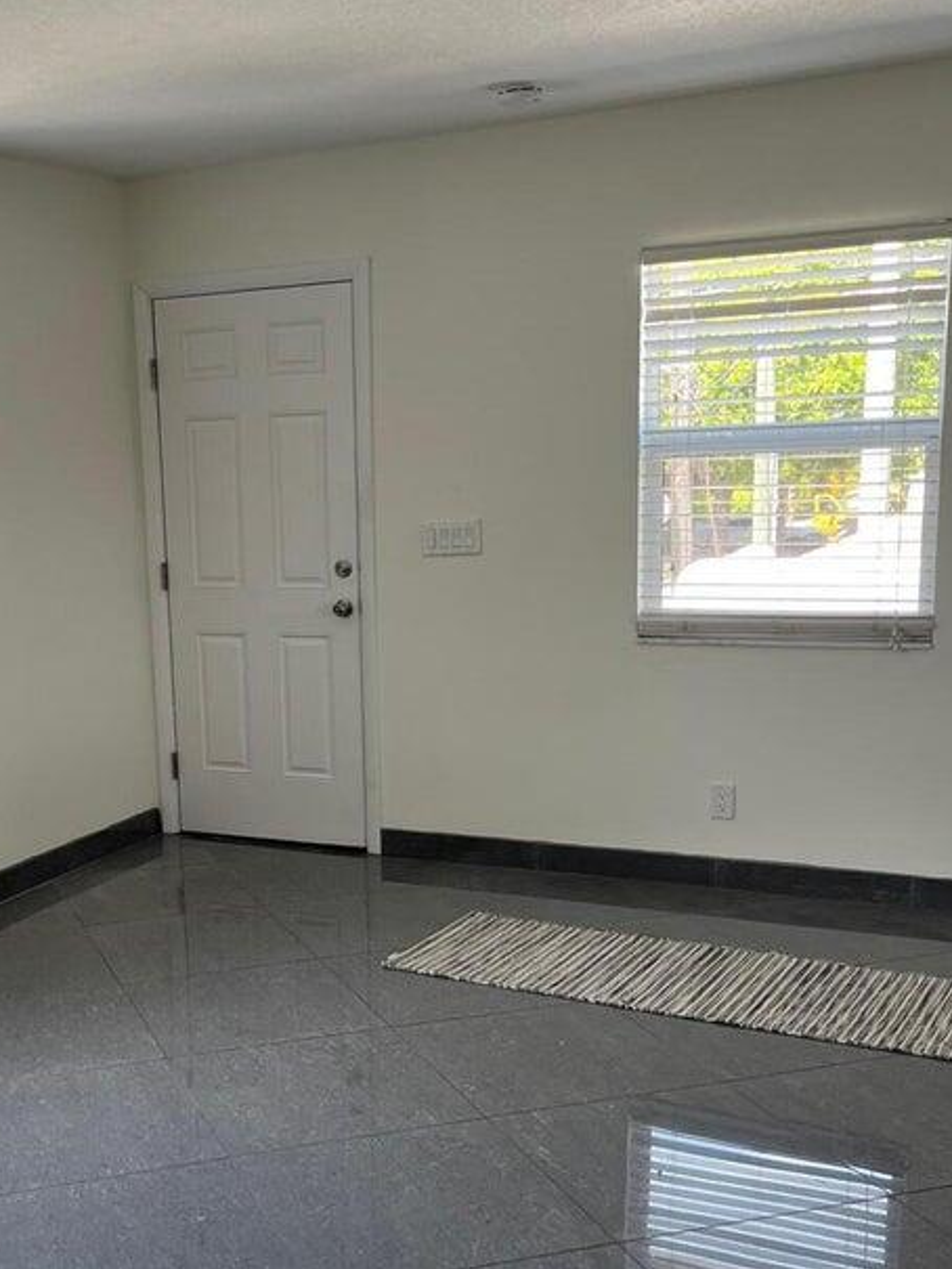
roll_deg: +2.4
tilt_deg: -13.0
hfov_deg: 32.3
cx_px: 235
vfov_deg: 42.7
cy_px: 770
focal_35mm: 44
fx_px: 1613
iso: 50
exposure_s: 1/162
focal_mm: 5.1
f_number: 1.6
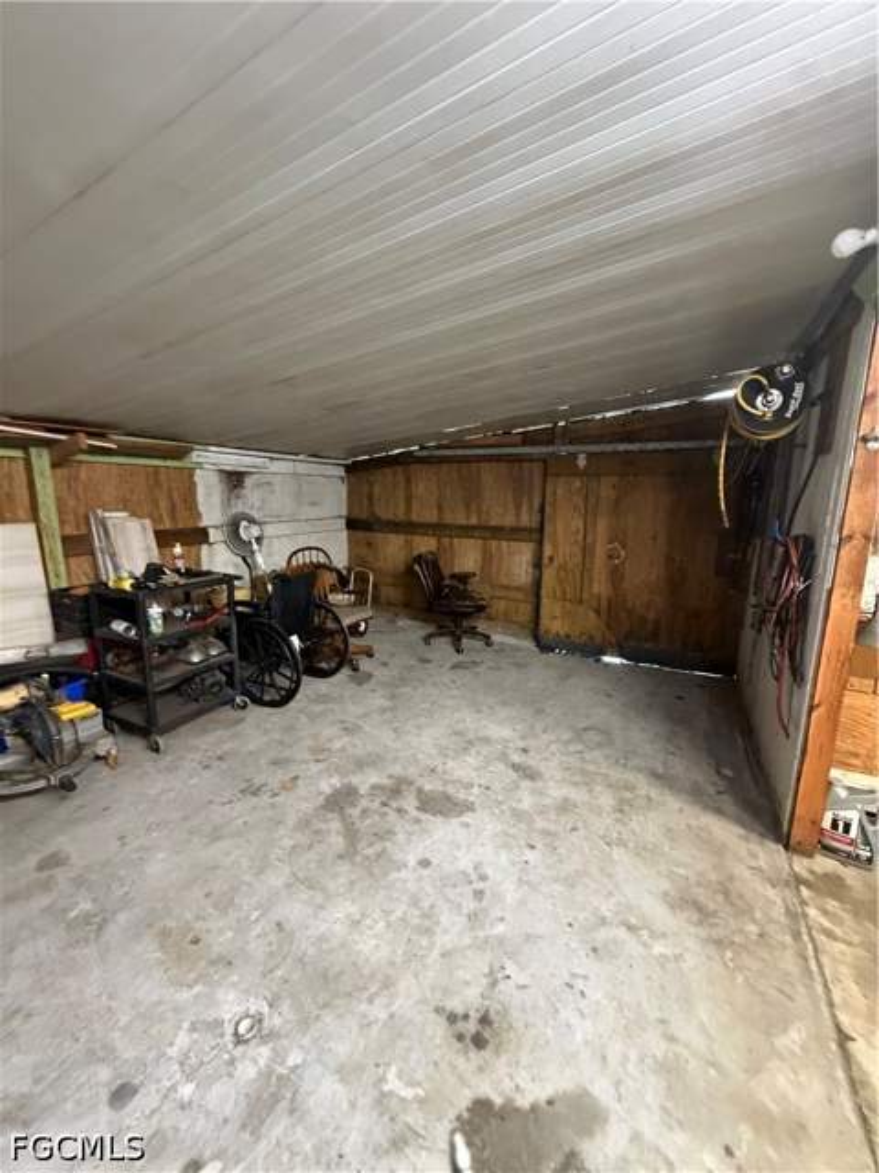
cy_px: 586
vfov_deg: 102.1
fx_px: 474
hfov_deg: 85.7
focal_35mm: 14
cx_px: 440
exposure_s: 1/60
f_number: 2.2
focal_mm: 2.22
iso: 640
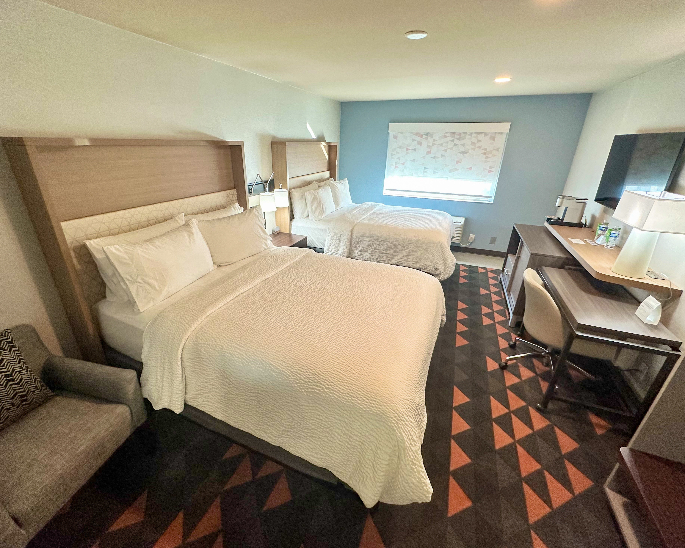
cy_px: 269
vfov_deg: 84.0
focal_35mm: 15
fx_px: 304
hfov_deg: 96.7
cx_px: 329
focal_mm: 2.22
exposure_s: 1/120
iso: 200
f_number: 2.2
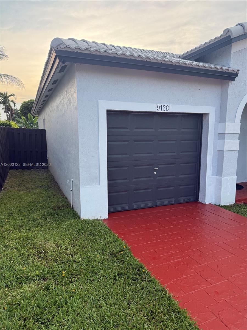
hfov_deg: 56.8
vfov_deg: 71.6
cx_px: 124
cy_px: 165
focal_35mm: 24
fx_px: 228
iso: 100
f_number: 1.78
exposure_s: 1/805
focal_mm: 6.76
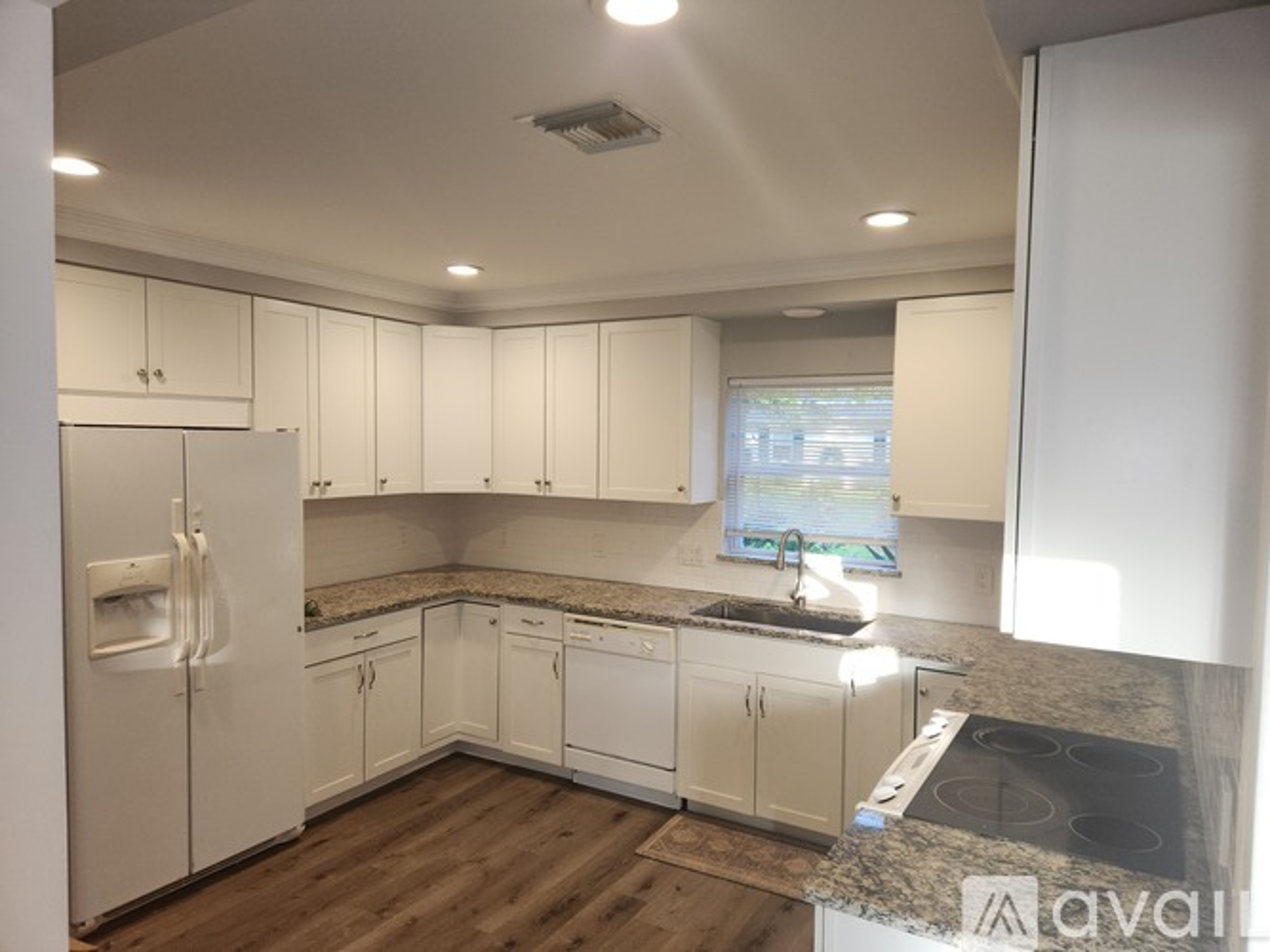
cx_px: 635
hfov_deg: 73.9
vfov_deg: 58.9
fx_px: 844
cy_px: 476
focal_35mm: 23
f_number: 1.8
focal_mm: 5.4
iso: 50
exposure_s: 1/60
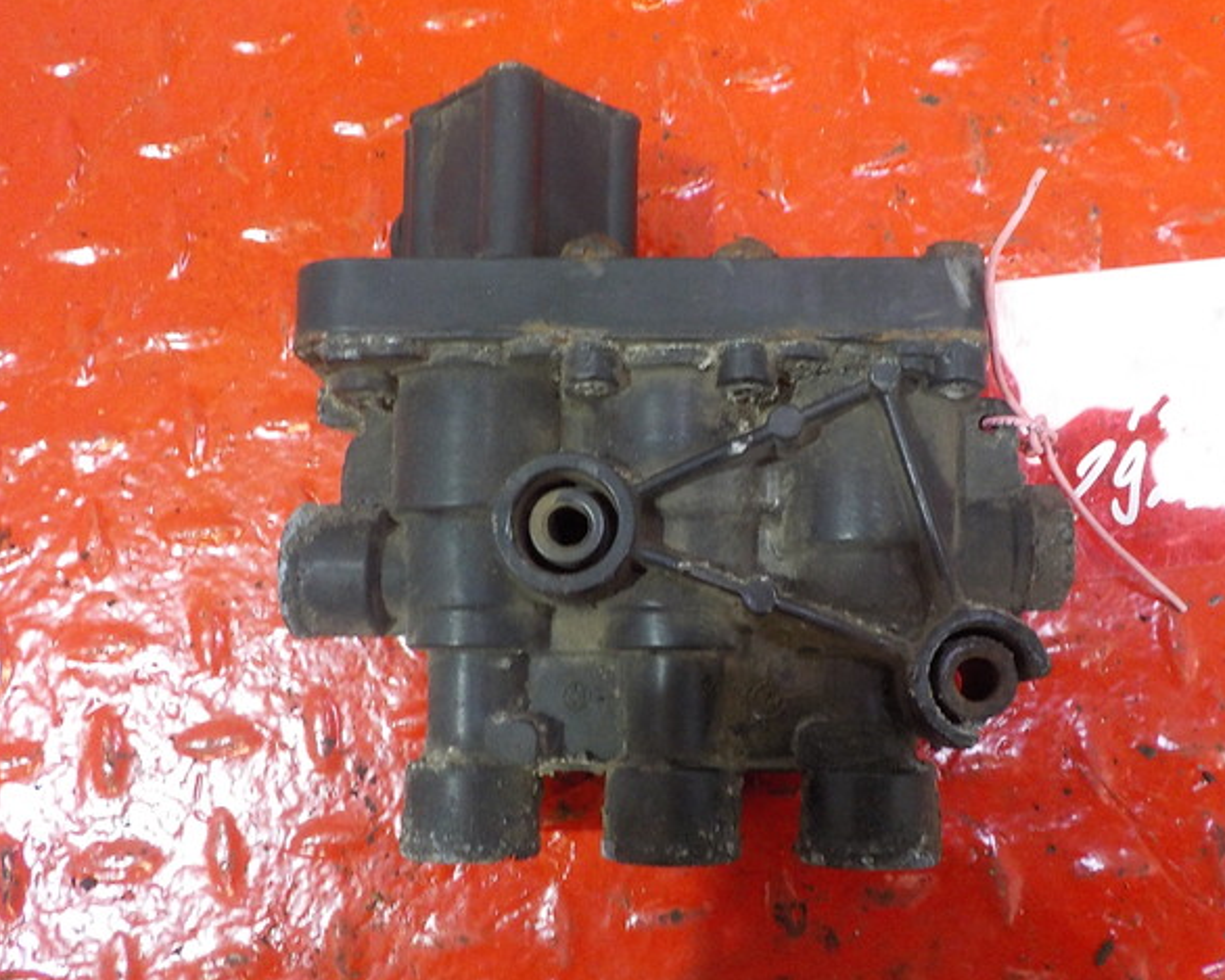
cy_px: 497
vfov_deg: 45.8
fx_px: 1160
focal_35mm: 32
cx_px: 667
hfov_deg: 55.6
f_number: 3.3
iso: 400
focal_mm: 4.1
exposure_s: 1/30
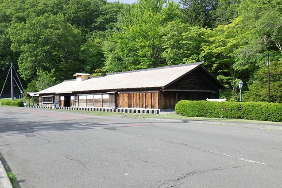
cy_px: 98
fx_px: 251
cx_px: 134
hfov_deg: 58.7
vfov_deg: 41.1
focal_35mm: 32
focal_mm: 5
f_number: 4.2
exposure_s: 1/400
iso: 125
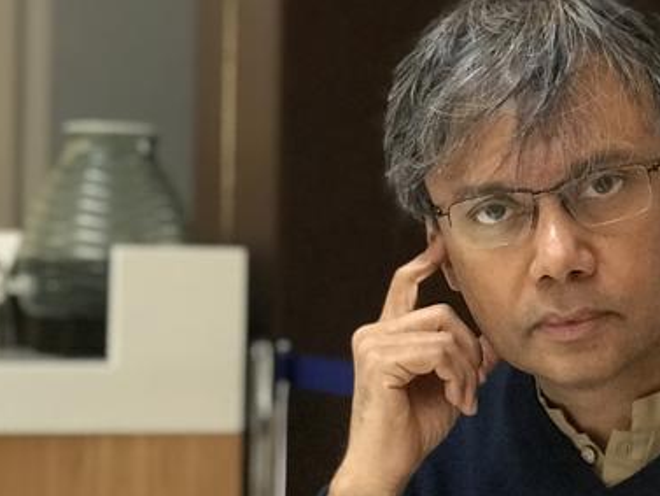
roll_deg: -0.6
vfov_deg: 12.2
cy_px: 326
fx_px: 2308
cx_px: 270
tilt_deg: -2.3
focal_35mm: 121
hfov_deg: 16.3
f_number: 2.8
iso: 800
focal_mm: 6.6
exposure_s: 1/50
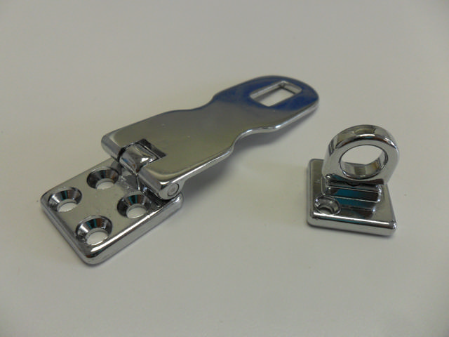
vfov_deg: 51.4
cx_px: 224
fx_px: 350
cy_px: 168
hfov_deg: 65.3
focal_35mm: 27
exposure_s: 1/60
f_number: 3.5
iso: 100
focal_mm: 4.9
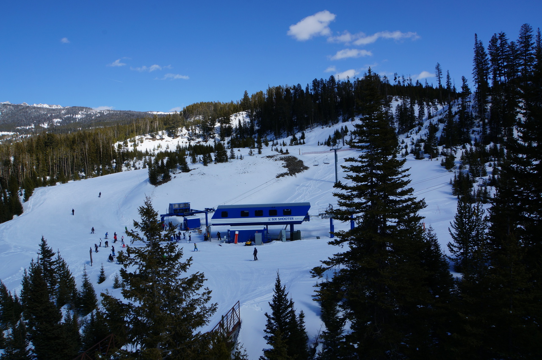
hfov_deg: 67.4
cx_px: 271
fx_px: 406
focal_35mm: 27
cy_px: 180
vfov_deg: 47.8
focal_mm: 18
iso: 100
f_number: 14
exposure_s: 1/100
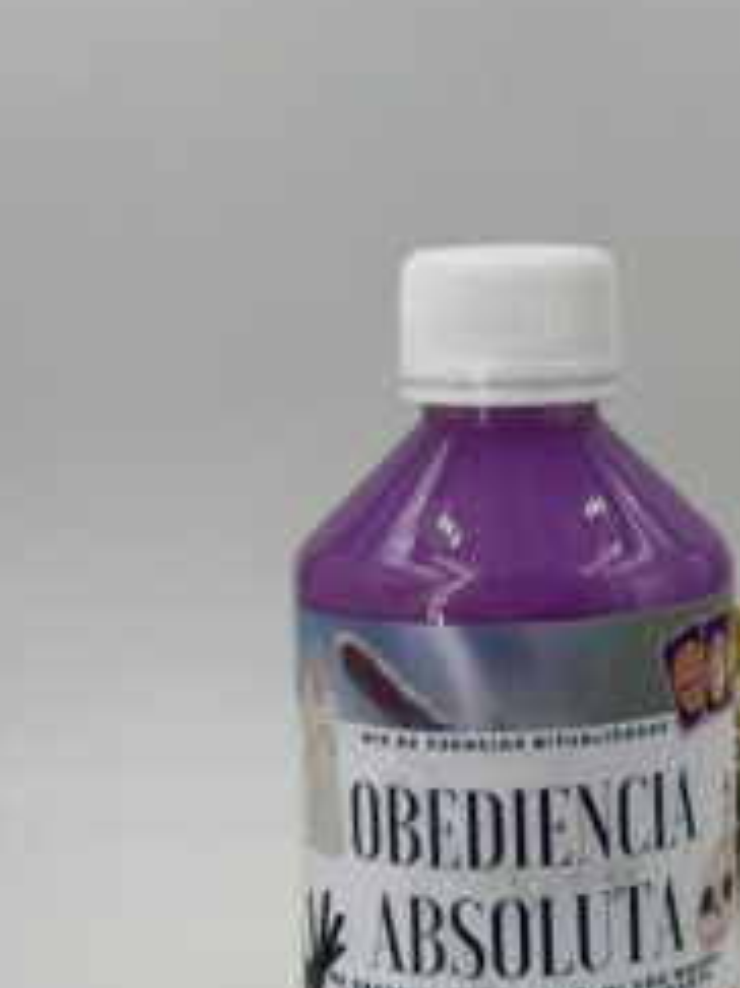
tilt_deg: -6.3
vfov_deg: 24.7
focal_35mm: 79
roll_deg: -0.9
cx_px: 569
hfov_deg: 18.5
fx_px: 2254
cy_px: 496
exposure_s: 1/2033
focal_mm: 6.76
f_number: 1.78
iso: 64
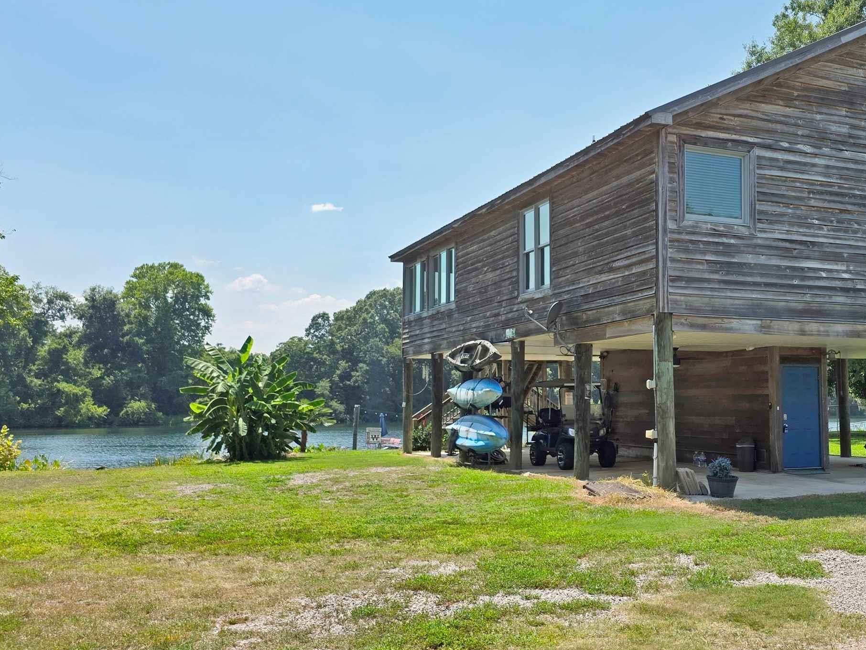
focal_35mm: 39
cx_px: 627
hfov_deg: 46.5
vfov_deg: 36.8
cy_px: 320
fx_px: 976
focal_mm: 6.3
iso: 80
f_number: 1.7
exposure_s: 1/4434
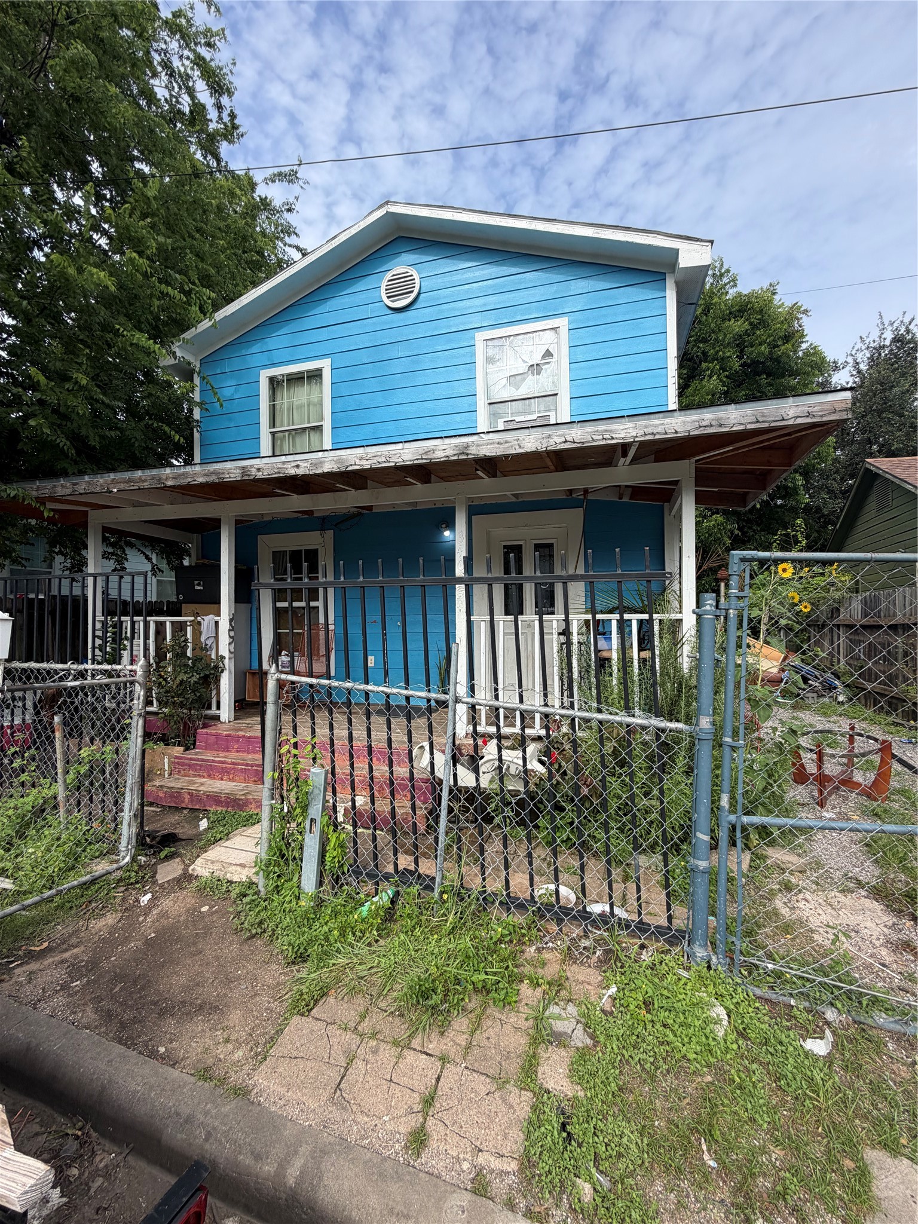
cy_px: 612
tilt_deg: +1.8
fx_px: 495
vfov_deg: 102.1
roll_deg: -0.8
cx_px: 459
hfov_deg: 85.7
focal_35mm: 14
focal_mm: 2.22
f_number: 2.2
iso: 40
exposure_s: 1/770
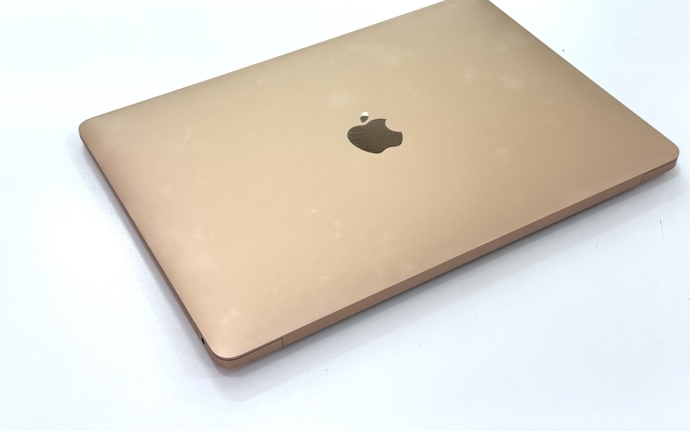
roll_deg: +0.8
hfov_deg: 38.9
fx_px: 978
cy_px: 168
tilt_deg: -42.9
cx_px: 351
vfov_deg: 24.8
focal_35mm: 52
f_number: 1.78
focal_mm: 6.76
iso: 50
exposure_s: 1/176
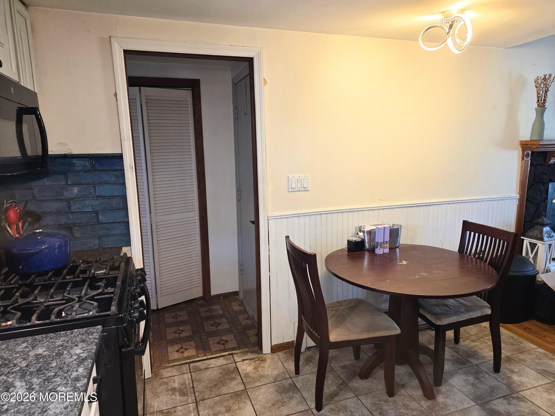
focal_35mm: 23
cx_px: 278
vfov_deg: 58.9
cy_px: 208
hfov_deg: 73.9
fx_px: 369
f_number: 1.7
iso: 250
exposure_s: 1/120
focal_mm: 6.25
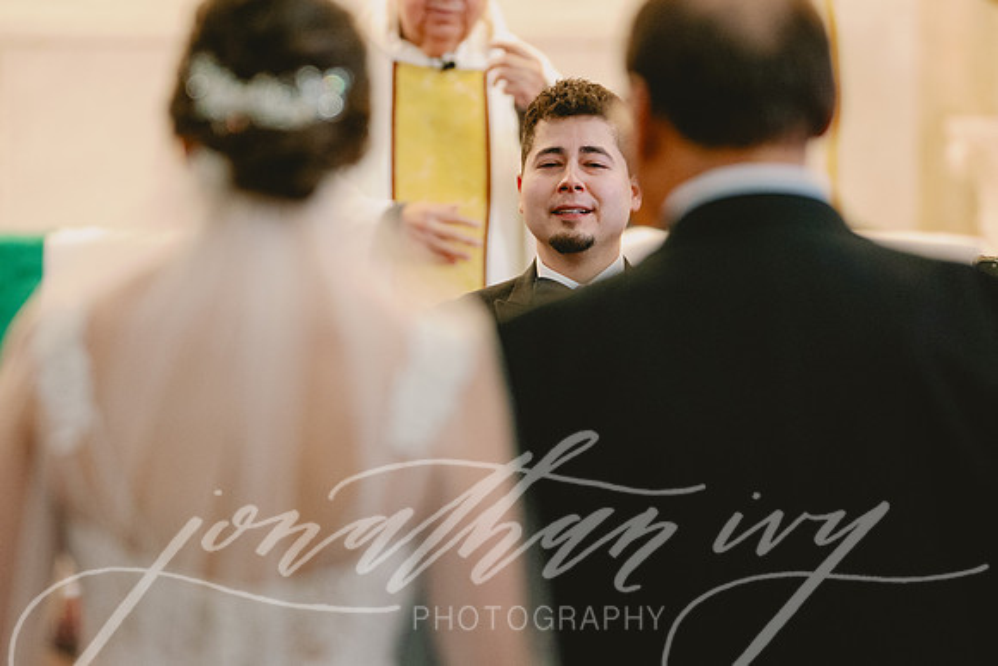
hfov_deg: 6.7
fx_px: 8562
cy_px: 355
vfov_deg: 4.5
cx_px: 525
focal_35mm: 309
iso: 2500
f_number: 2.8
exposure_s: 1/125
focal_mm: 179
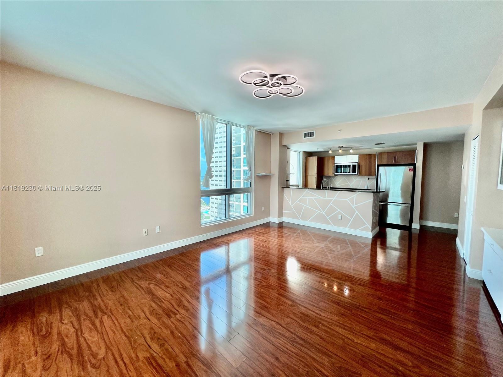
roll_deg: -0.5
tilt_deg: -3.9
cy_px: 188
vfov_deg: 89.9
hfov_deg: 106.2
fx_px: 189
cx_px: 252
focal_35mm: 13
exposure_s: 1/154
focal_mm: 1.57
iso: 32
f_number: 1.8
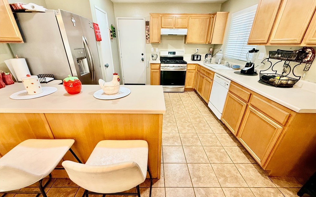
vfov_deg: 74.7
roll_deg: -0.9
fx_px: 129
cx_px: 157
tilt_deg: -25.0
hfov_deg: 101.5
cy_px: 103
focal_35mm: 15
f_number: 2.2
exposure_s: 1/60
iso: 200
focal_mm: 2.22
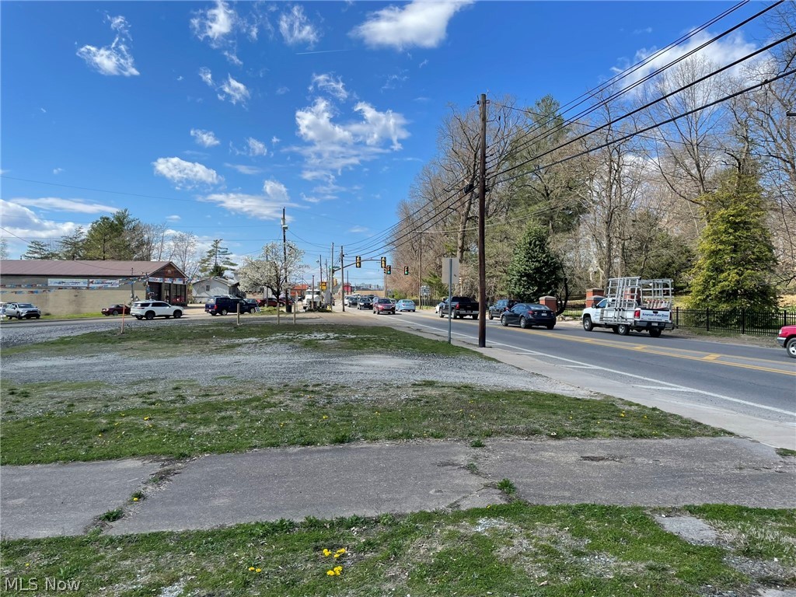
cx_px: 398
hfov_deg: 67.3
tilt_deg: +0.7
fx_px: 598
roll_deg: -1.2
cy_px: 298
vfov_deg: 53.1
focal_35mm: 26
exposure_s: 1/2564
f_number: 1.6
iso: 32
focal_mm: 4.2
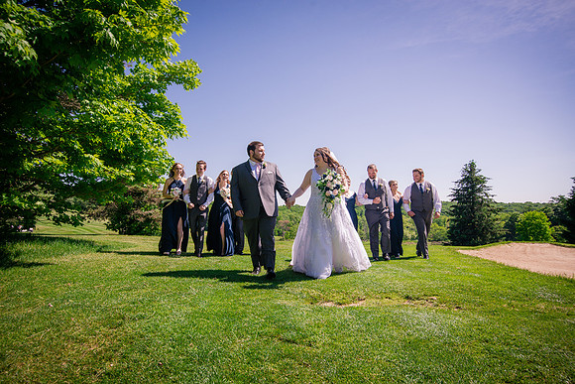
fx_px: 320
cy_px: 192
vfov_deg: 62.0
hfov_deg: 84.0
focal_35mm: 20
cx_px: 288
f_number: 9
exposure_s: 1/640
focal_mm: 20
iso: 250
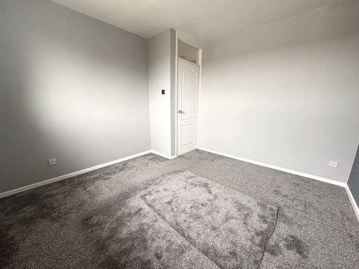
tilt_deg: -11.9
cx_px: 180
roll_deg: +0.1
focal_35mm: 14
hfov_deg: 102.1
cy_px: 134
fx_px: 145
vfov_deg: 85.7
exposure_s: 1/99
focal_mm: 2.22
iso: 200
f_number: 2.2
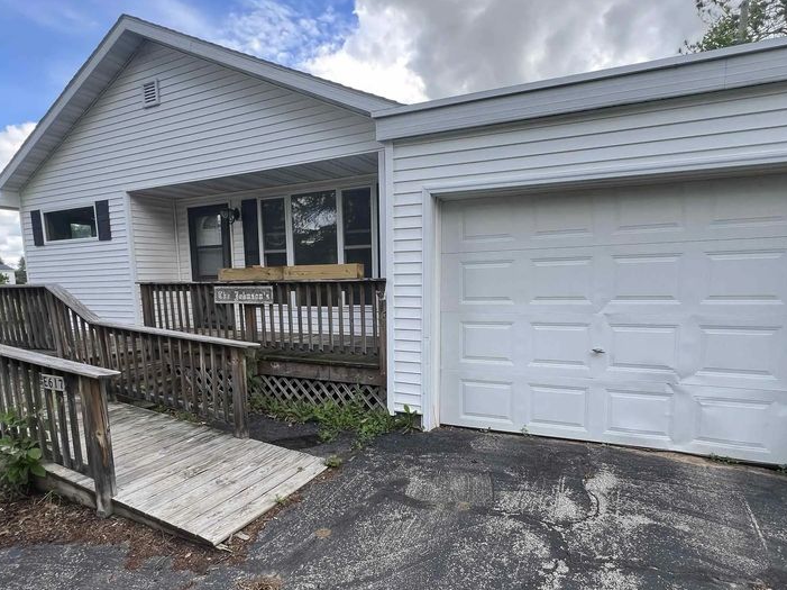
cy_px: 341
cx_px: 386
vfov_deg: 68.2
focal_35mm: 19
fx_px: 432
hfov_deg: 84.7
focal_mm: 1.57
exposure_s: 1/306
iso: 32
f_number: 1.8
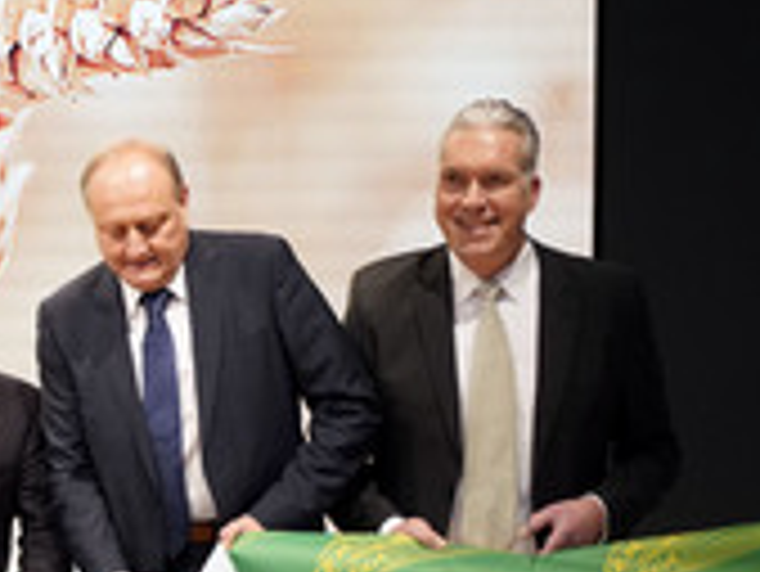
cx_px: -223
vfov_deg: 16.7
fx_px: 1911
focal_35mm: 87
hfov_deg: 20.6
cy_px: 540
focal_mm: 34
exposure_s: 1/160
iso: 1600
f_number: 5
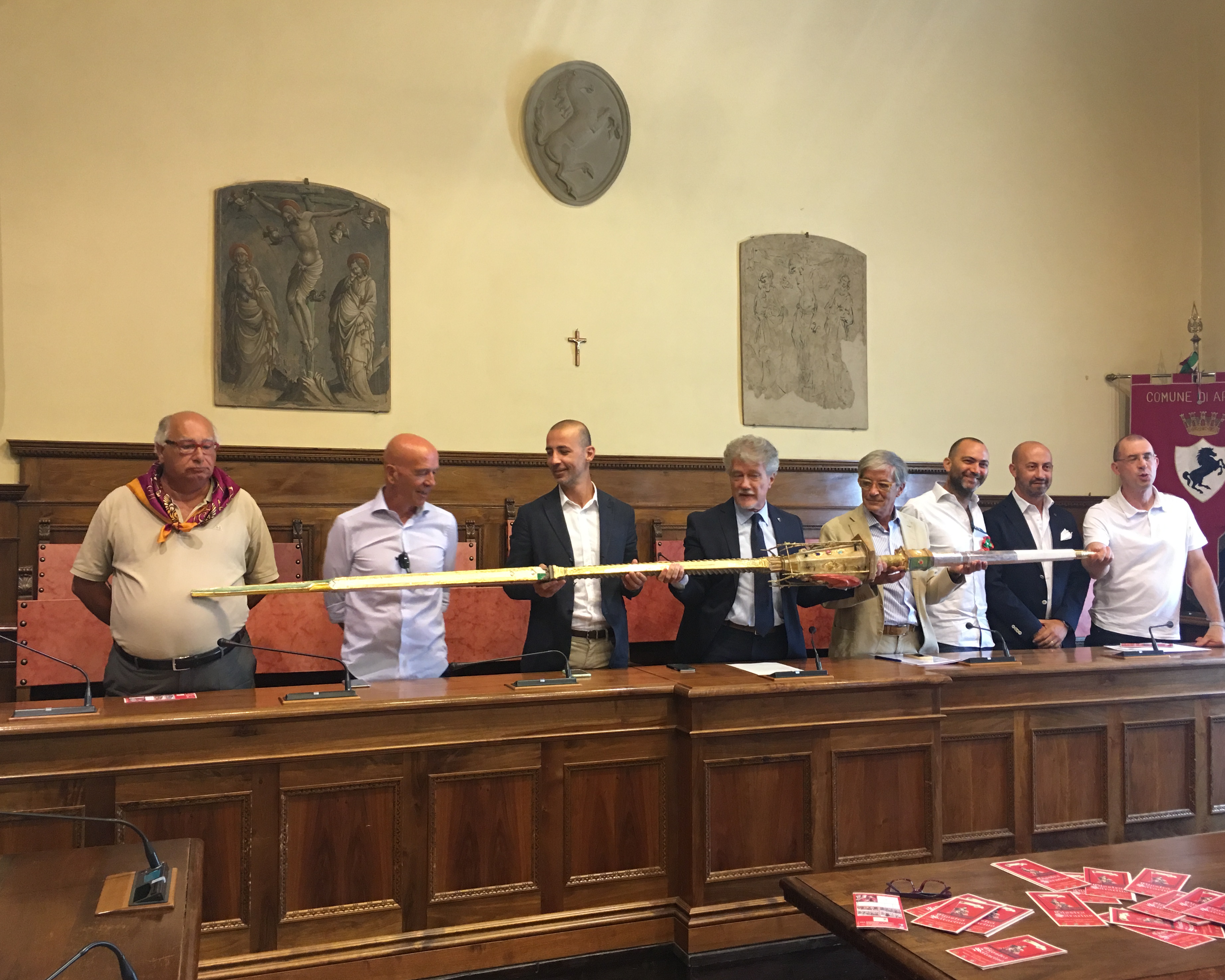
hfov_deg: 57.2
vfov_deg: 47.1
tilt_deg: +1.3
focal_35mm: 31
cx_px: 612
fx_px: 1124
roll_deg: -0.9
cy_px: 494
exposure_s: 1/17
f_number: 2.2
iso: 80
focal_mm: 4.15
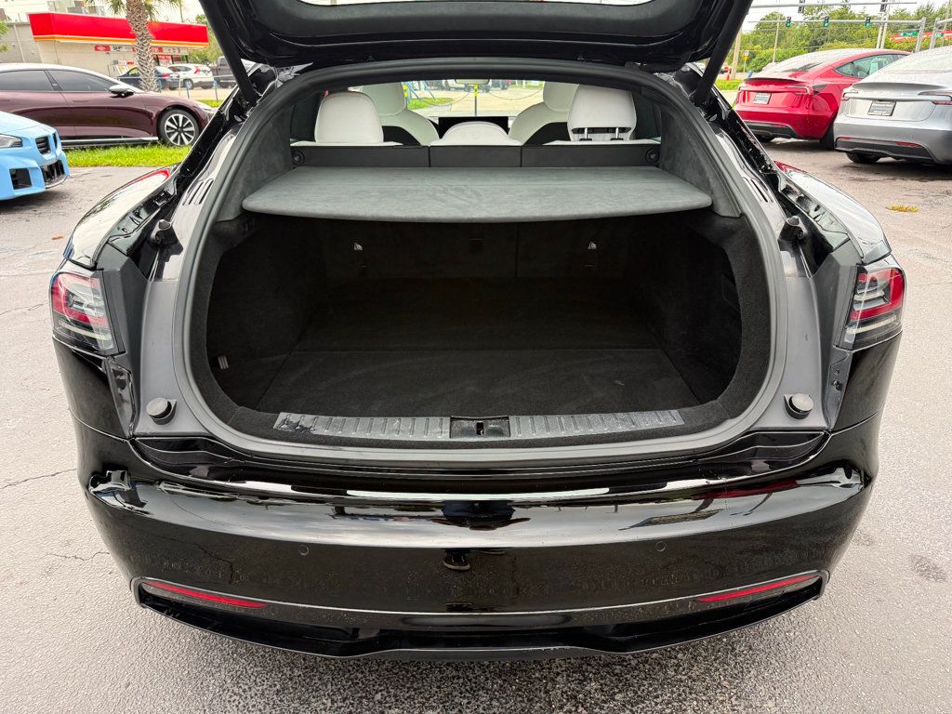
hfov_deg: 71.6
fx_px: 660
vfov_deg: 56.8
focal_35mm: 24
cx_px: 476
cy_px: 357
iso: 200
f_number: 1.78
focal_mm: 6.76
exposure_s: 1/108
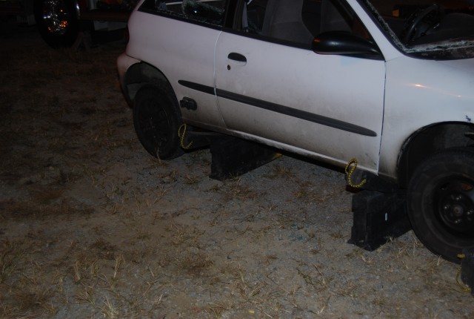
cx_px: 237
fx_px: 633
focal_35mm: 48
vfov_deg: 28.2
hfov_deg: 41.0
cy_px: 160
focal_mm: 32
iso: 200
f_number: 4.5
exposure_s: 1/60
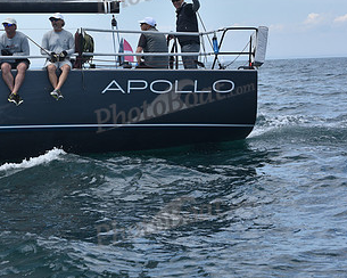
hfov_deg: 15.2
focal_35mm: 125
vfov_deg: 12.3
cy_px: 60
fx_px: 1284
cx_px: 36
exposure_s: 1/800
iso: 250
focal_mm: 70
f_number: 7.1
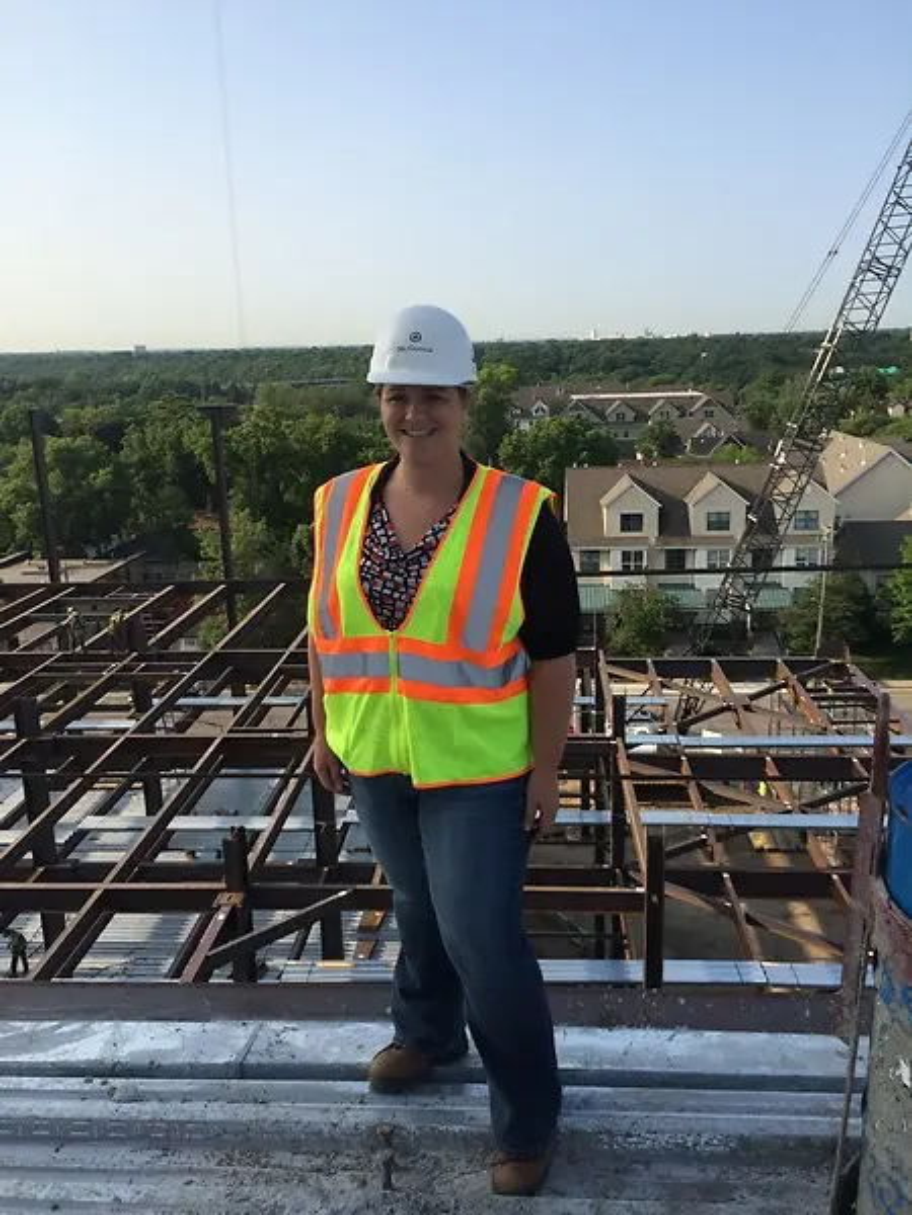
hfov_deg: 46.8
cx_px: 456
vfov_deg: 60.0
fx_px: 1054
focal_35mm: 30
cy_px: 608
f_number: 2.2
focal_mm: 4.12
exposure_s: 1/1642
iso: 32
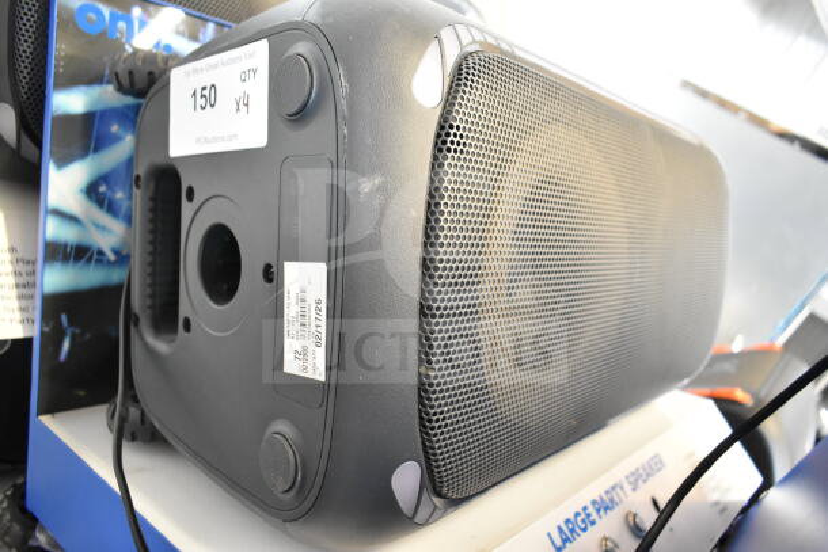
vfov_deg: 48.0
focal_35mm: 27
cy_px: 276
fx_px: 621
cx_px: 414
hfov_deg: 67.4
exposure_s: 1/30
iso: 2500
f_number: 3.5
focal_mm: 18
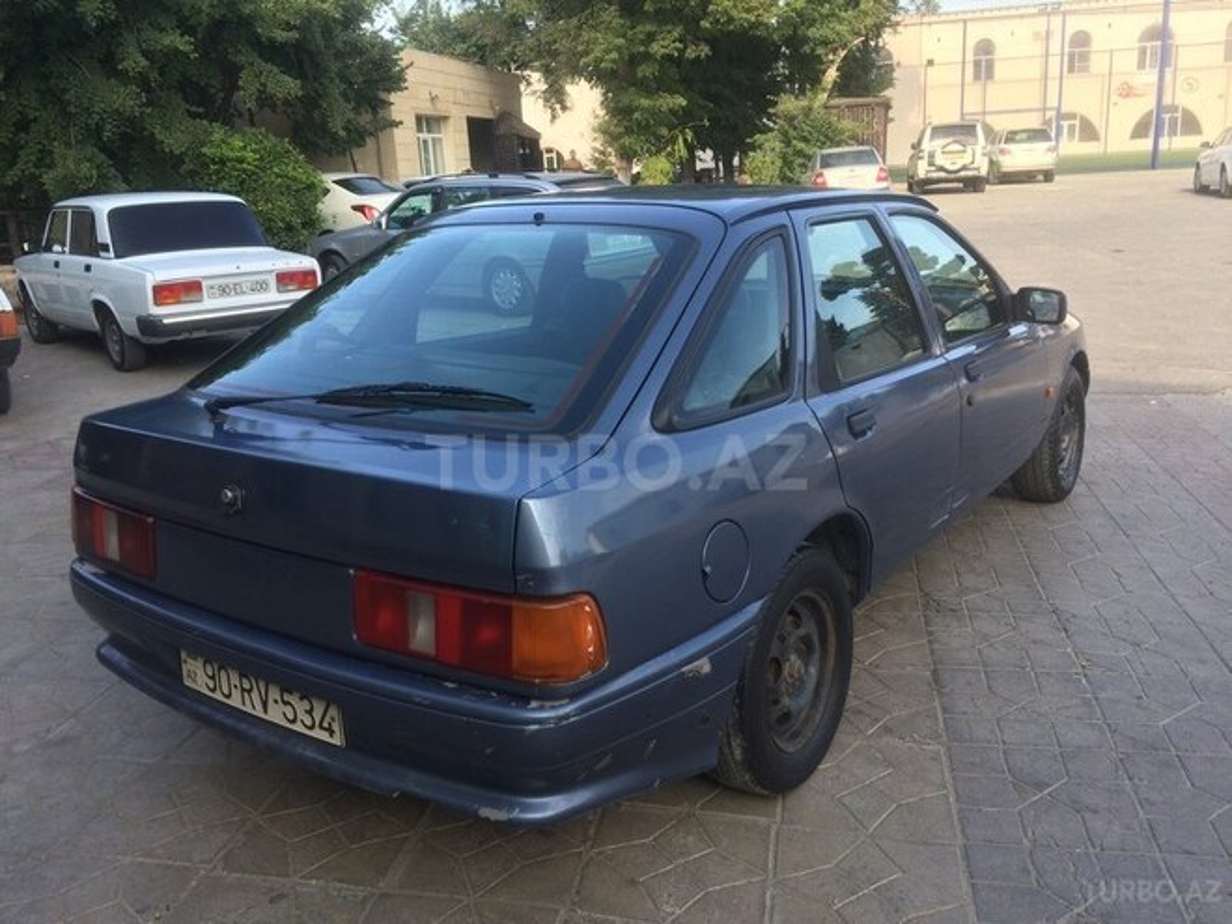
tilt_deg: -17.4
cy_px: 462
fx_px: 1032
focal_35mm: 29
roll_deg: +2.9
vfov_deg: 48.2
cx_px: 616
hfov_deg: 61.7
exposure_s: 1/398
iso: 32
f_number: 2.2
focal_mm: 4.15
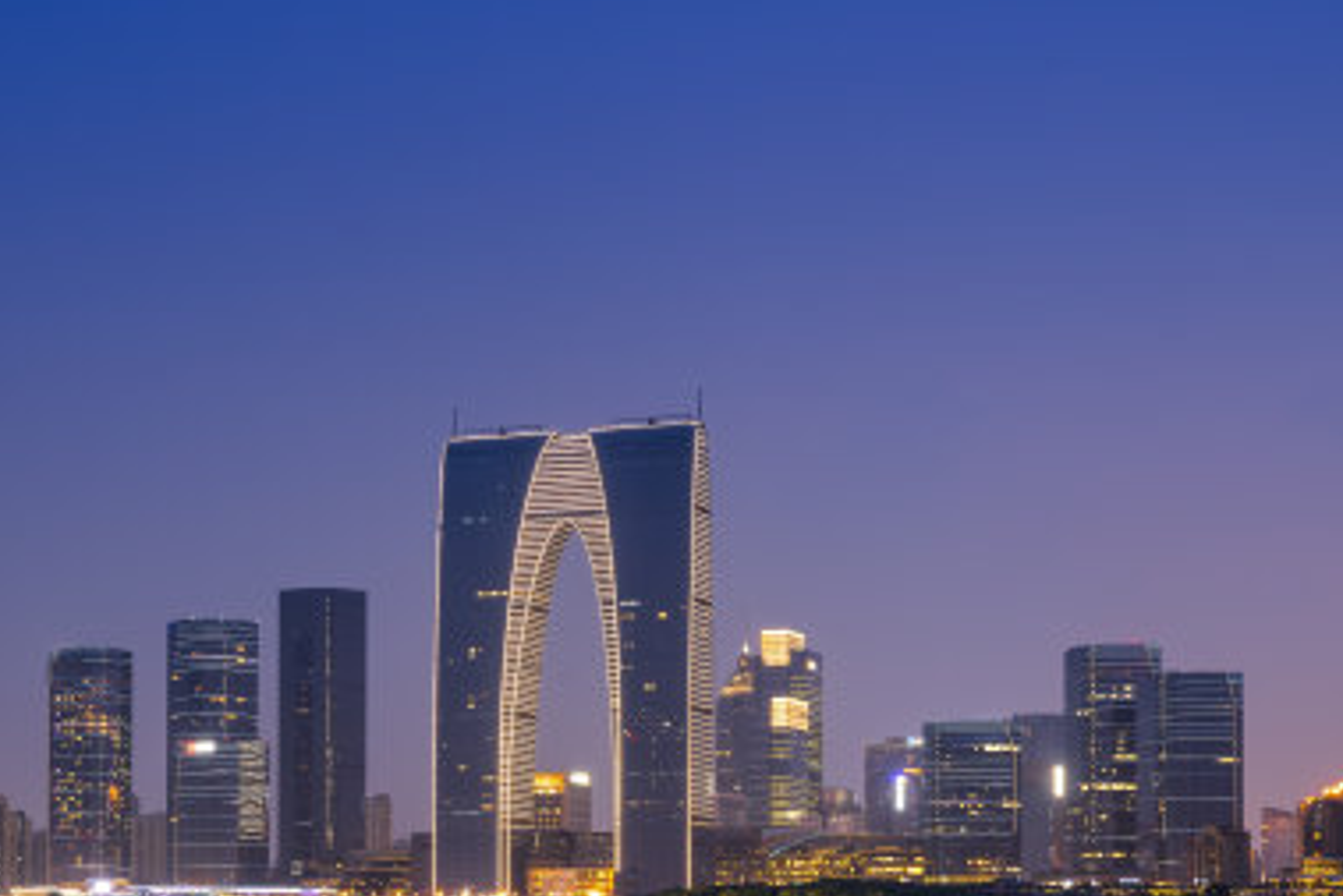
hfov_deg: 28.3
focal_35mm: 71
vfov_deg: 19.1
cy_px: 637
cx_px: 457
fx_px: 2650
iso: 100
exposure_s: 5
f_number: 11
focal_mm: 44
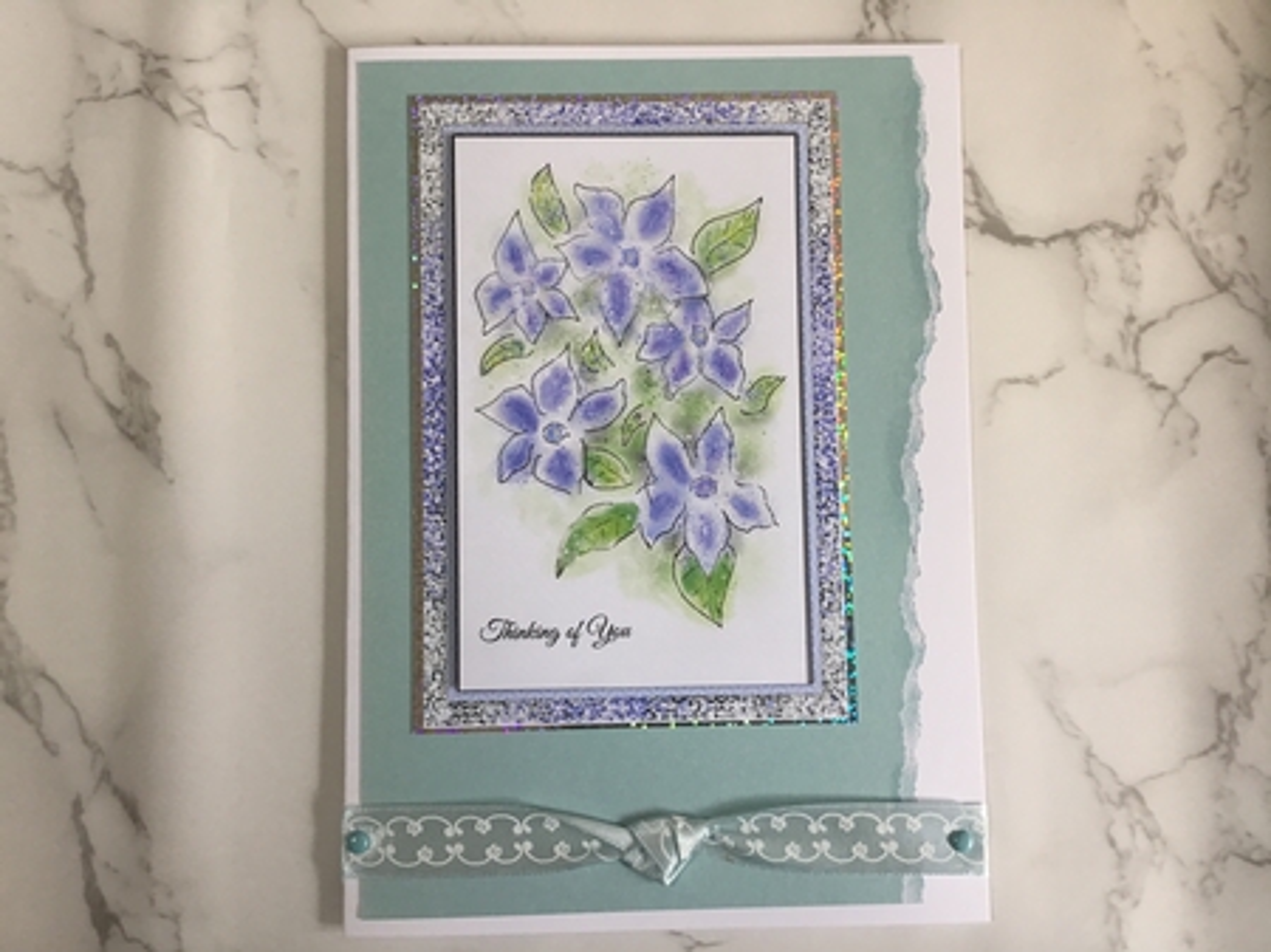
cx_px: 636
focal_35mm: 31
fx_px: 1138
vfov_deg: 45.4
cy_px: 476
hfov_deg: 58.4
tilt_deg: -86.6
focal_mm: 3.3
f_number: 2.4
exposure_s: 1/100
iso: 40
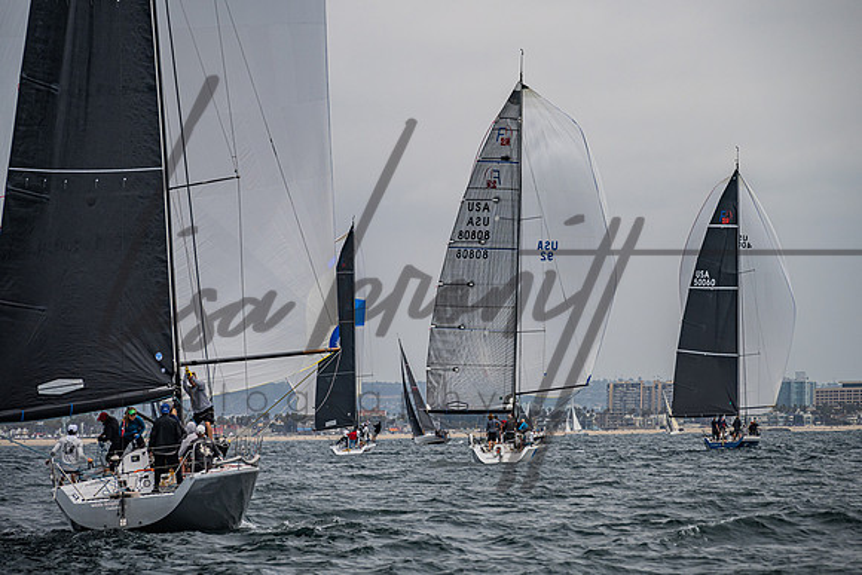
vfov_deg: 6.0
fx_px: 5455
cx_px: 482
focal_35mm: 228
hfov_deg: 9.0
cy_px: 254
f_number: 6.3
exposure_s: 1/1600
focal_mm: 200
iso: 250
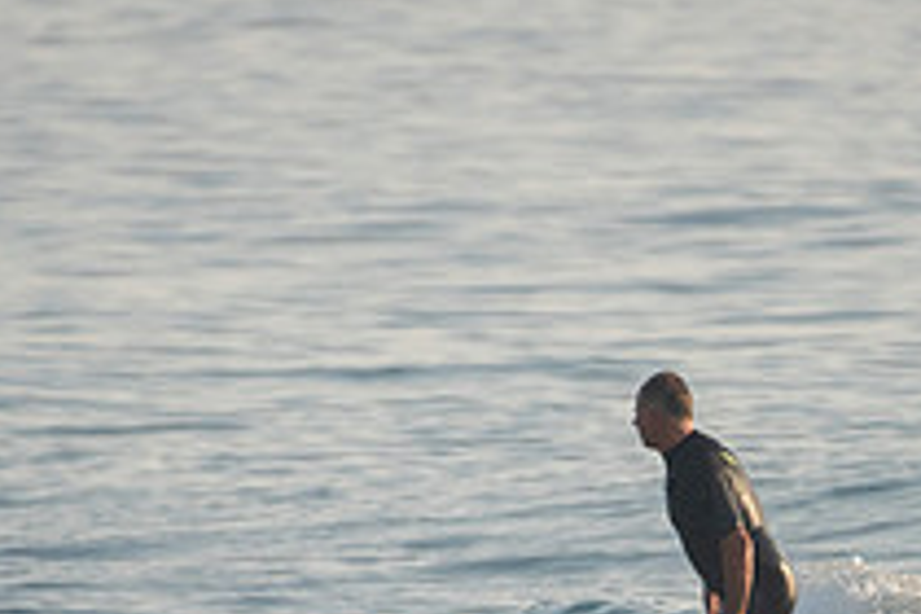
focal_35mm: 1674
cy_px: 638
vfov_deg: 0.8
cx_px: 609
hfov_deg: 1.2
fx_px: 42823
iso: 360
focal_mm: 500
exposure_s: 1/500
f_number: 5.6
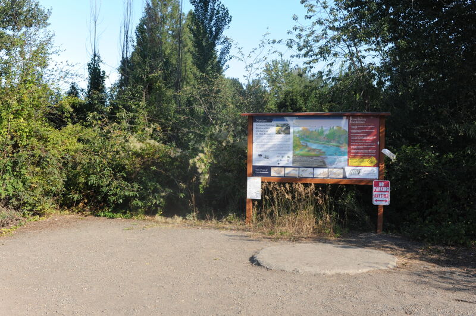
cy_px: 158
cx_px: 238
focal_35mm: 35
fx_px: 462
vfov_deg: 37.8
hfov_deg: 54.5
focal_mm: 35
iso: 200
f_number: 9
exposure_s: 1/125
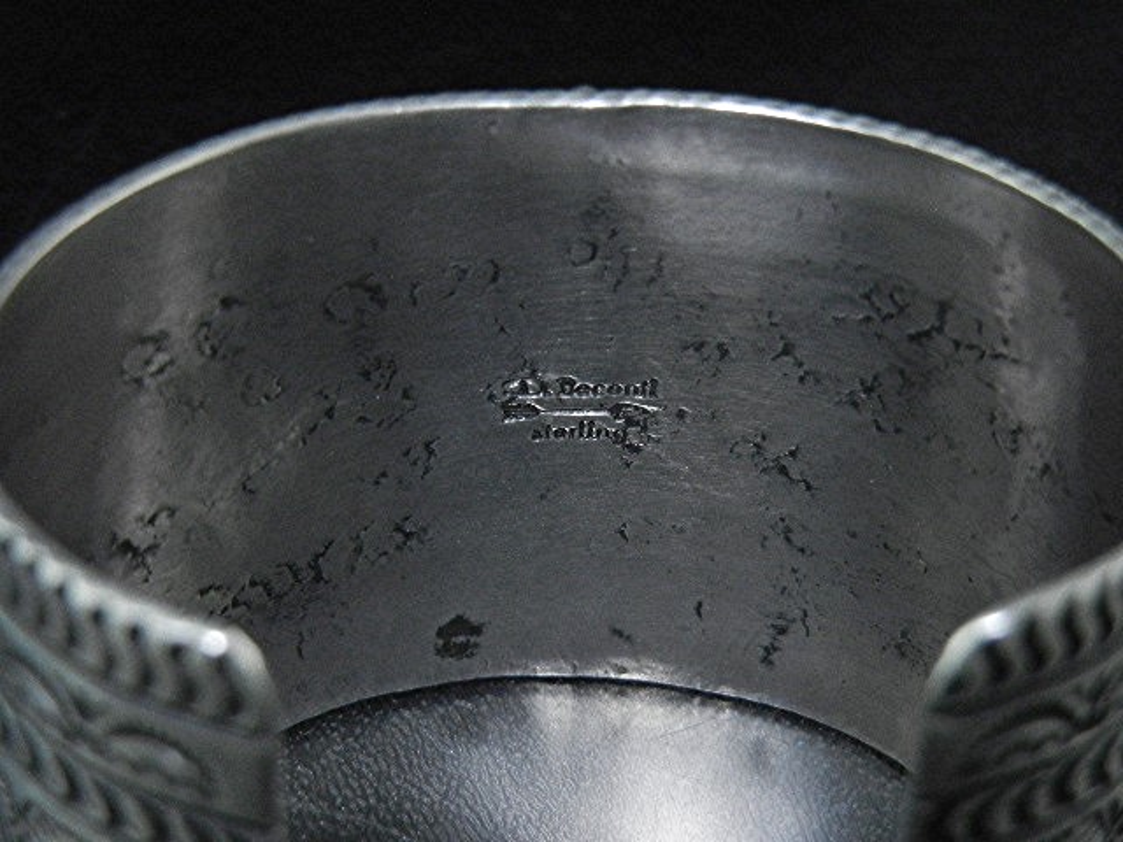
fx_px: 1914
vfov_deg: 24.8
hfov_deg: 32.7
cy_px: 421
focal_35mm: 59
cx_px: 562
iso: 800
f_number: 8
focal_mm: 10.6
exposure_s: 1/30
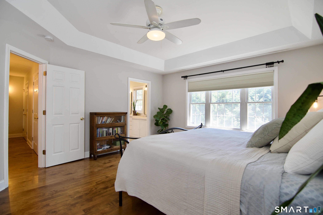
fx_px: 148
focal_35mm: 16
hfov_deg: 95.0
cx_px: 162
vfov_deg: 72.1
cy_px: 108
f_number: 4
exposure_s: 1/60
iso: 400
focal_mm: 11
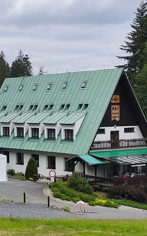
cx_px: 62
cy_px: 114
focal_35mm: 91
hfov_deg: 14.4
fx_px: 583
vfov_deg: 22.8
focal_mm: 6.14
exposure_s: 1/1442
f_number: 1.65
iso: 50
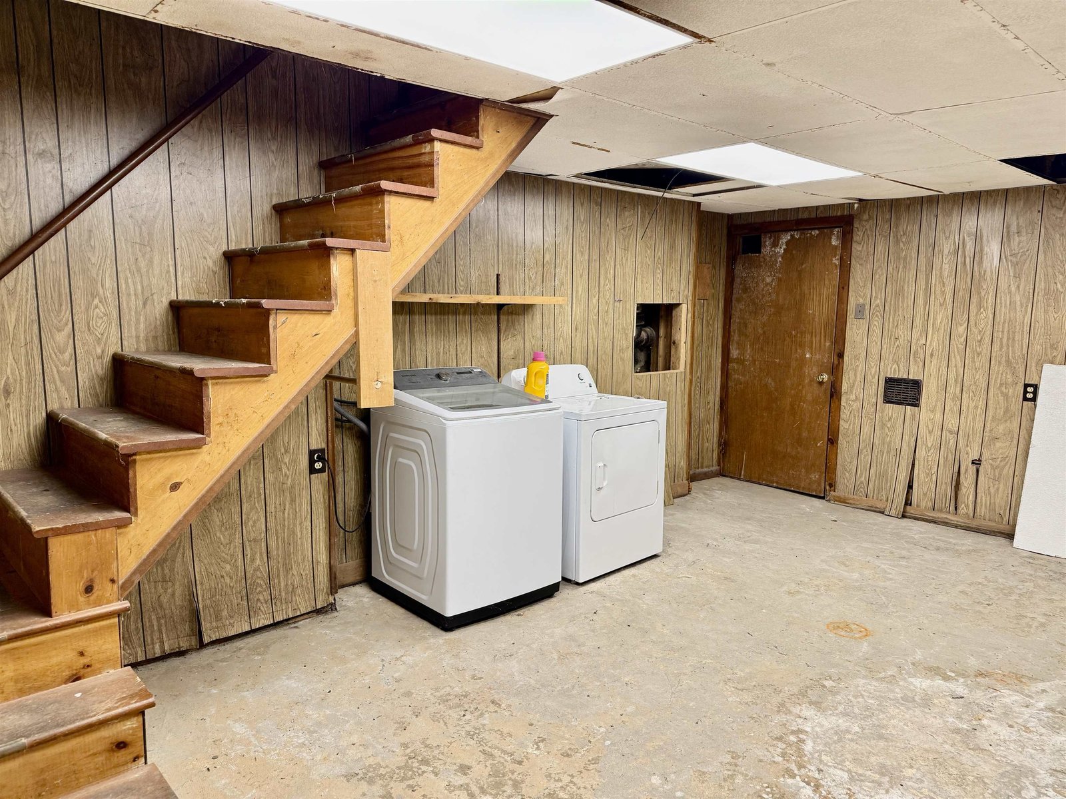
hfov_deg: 71.6
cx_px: 533
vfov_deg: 56.8
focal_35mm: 24
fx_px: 739
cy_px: 400
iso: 160
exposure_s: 1/120
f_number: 1.78
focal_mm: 6.76
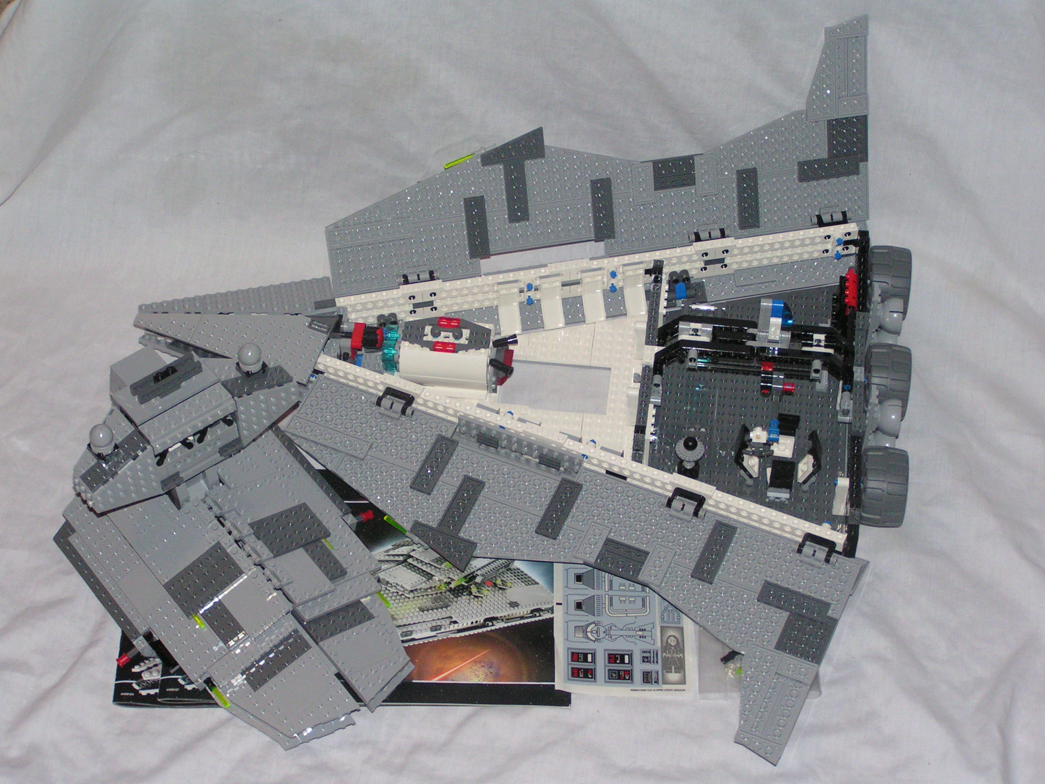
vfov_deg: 18.4
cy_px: 392
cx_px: 522
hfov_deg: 24.4
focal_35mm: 80
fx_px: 2415
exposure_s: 1/100
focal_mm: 13.4
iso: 200
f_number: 3.2
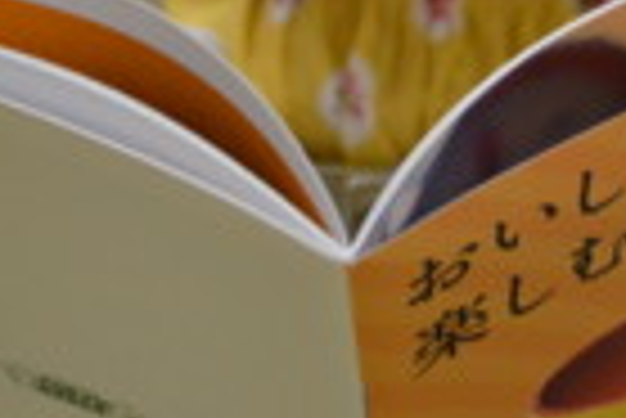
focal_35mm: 136
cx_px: 437
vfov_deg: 9.8
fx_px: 2367
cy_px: -202
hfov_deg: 15.0
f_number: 4
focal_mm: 28
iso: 1600
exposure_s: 1/60
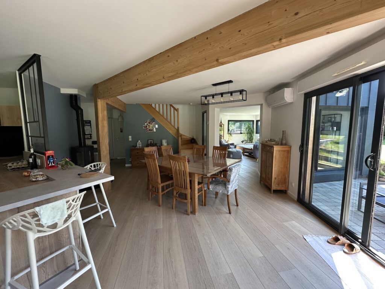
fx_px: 156
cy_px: 144
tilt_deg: -5.2
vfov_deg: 85.7
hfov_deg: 102.1
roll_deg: +0.5
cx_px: 192
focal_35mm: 14
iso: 125
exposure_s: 1/99
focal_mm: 2.22
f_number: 2.2
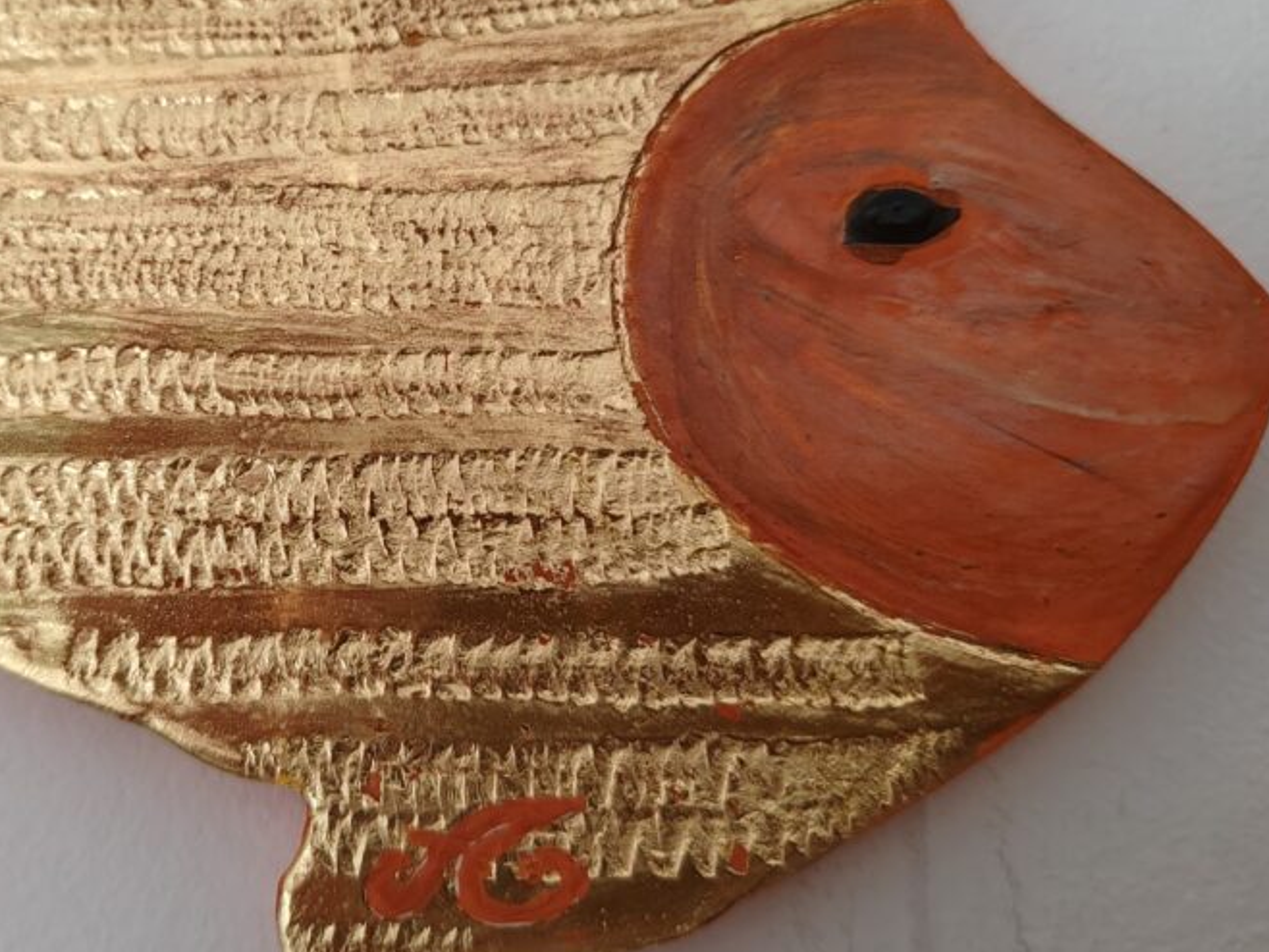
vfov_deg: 34.2
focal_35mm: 42
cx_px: 380
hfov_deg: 43.9
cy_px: 353
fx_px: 1540
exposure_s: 1/100
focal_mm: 6.12
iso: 100
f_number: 1.9
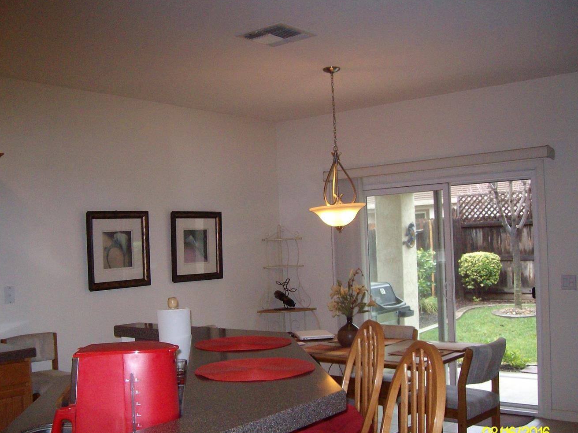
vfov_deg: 35.9
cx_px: 253
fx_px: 668
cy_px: 243
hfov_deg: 46.7
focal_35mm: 40
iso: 241
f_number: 2.8
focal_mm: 5.8
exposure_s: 1/40
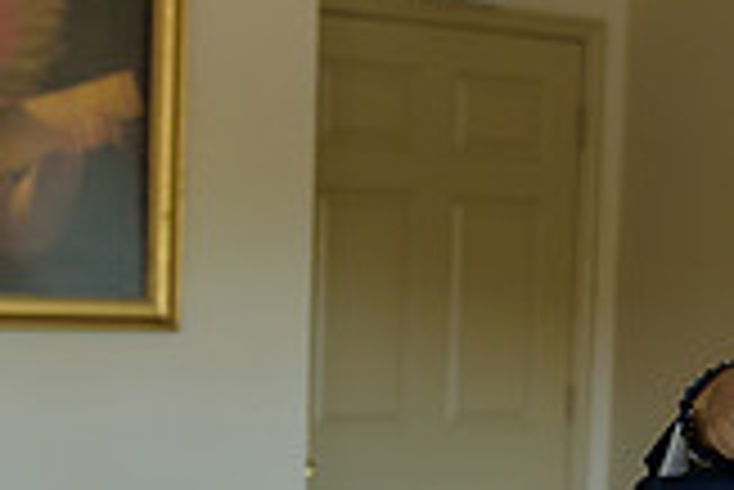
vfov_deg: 11.1
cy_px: 591
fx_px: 2469
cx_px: 874
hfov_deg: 16.2
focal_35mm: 121
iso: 640
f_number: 3.2
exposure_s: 1/125
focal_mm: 34
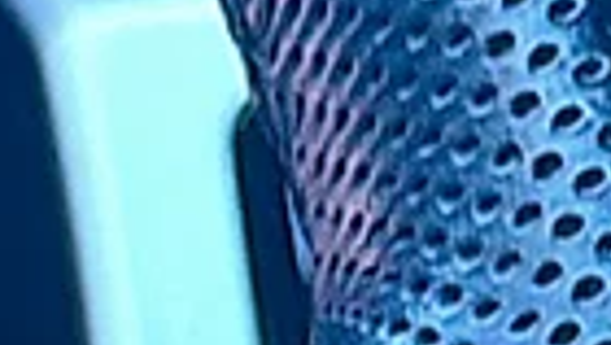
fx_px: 3697
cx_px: -192
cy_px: 871
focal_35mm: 228
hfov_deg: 9.3
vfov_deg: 5.2
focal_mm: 6.76
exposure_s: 1/76
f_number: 1.78
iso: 100
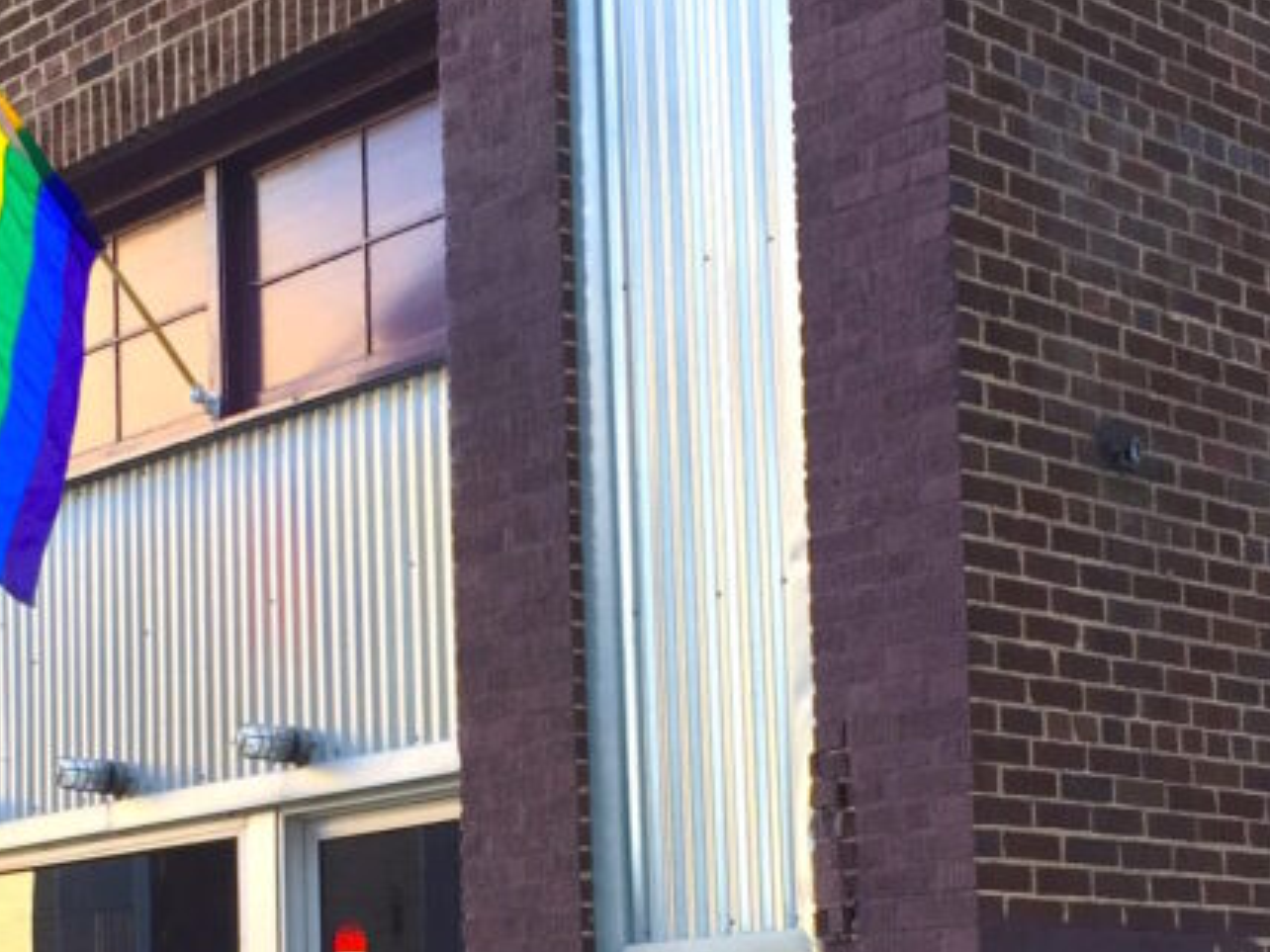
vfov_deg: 19.7
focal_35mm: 73
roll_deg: +1.8
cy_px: 897
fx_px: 2678
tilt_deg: +4.1
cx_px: 484
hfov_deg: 26.6
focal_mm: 4.15
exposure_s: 1/120
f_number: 2.2
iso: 40
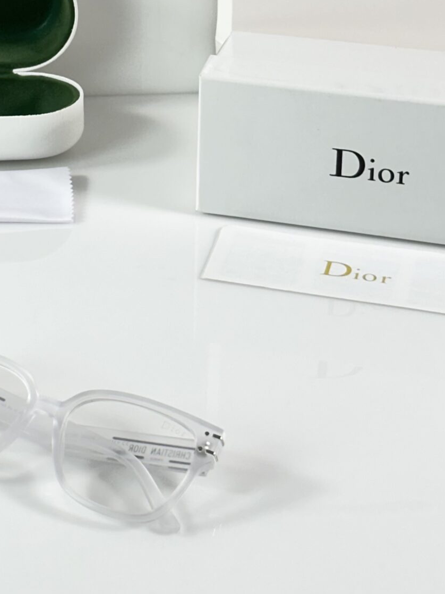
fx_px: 1885
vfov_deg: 17.7
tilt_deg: -25.6
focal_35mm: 110
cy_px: 105
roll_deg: +0.5
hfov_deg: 13.3
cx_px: 39
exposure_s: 1/100
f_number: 1.78
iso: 64
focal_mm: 6.86
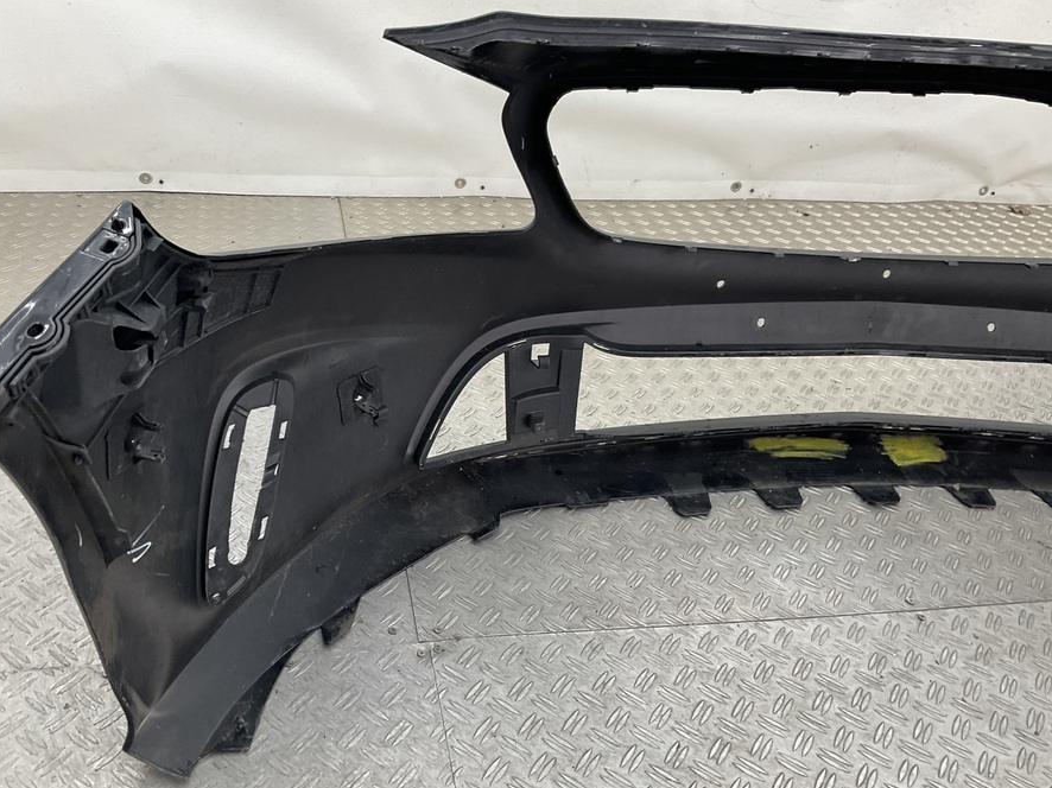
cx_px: 474
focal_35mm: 33
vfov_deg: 42.9
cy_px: 390
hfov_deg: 55.3
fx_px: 1003
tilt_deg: -33.2
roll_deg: -8.2
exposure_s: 1/120
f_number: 1.8
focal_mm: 3
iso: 50
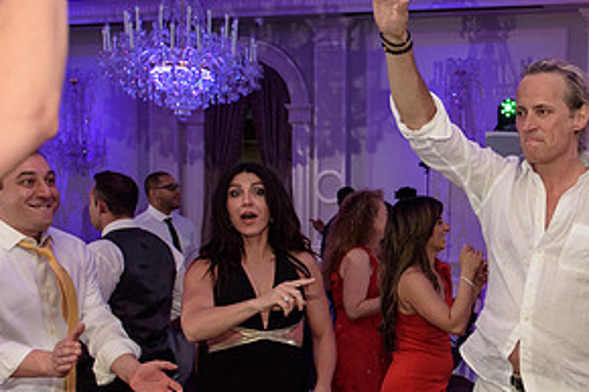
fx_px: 883
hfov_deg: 35.0
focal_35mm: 54
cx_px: 518
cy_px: 267
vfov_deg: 24.9
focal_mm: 27
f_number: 3.2
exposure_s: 1/125
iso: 1600
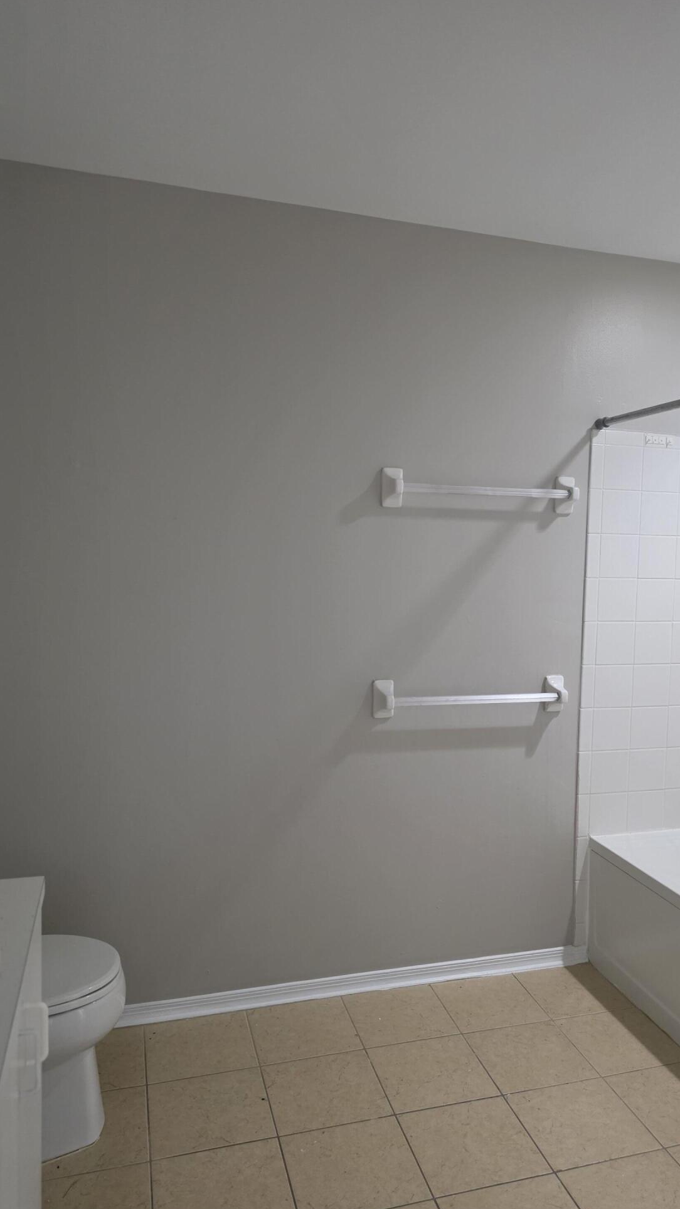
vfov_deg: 71.9
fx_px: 834
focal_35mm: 26
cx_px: 419
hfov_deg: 44.1
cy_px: 610
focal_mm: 6.5
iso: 500
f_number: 1.4
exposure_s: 1/120
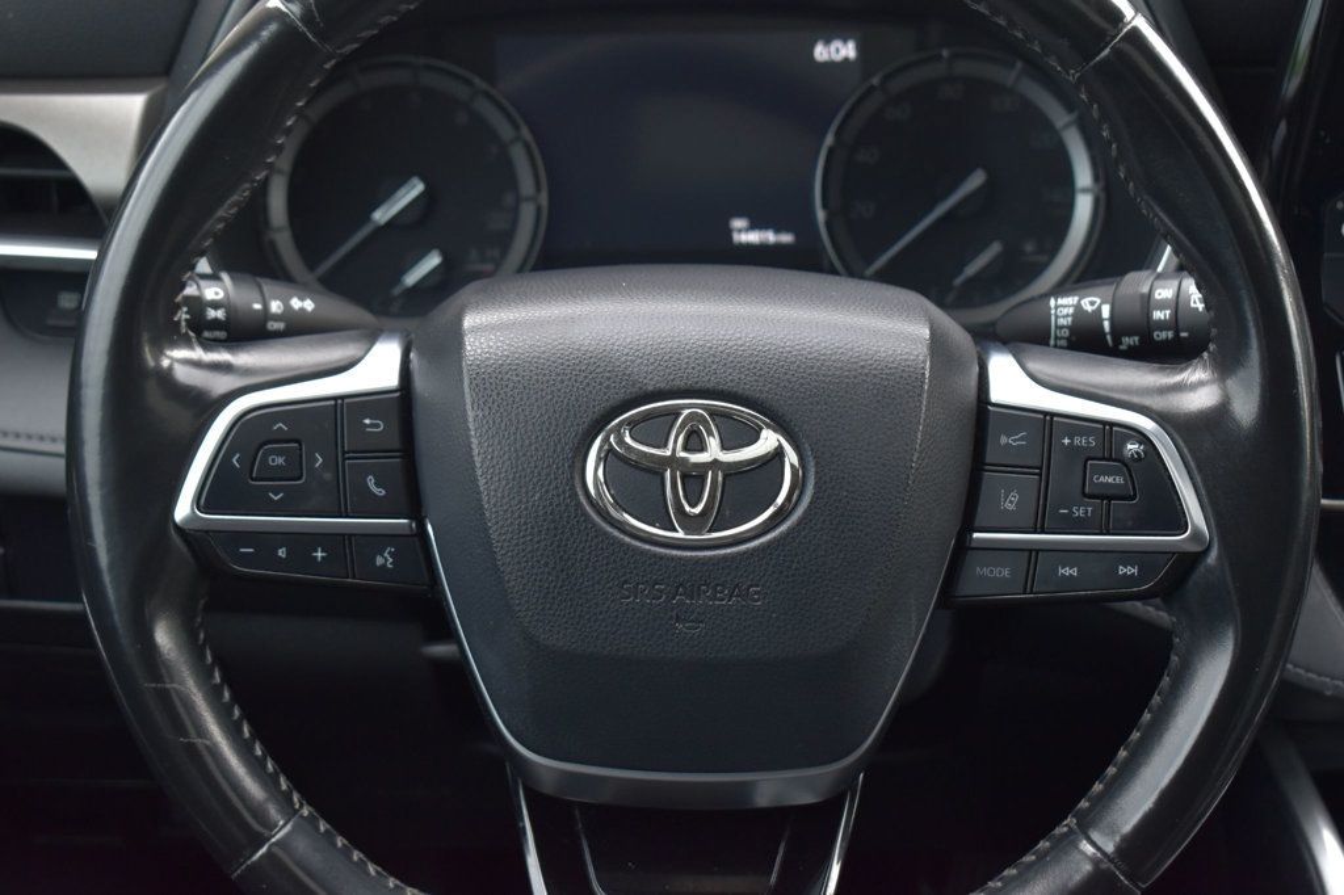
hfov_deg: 29.3
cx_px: 672
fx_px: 2575
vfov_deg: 19.7
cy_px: 448
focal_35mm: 69
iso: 1000
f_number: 6.3
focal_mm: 46
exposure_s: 1/15
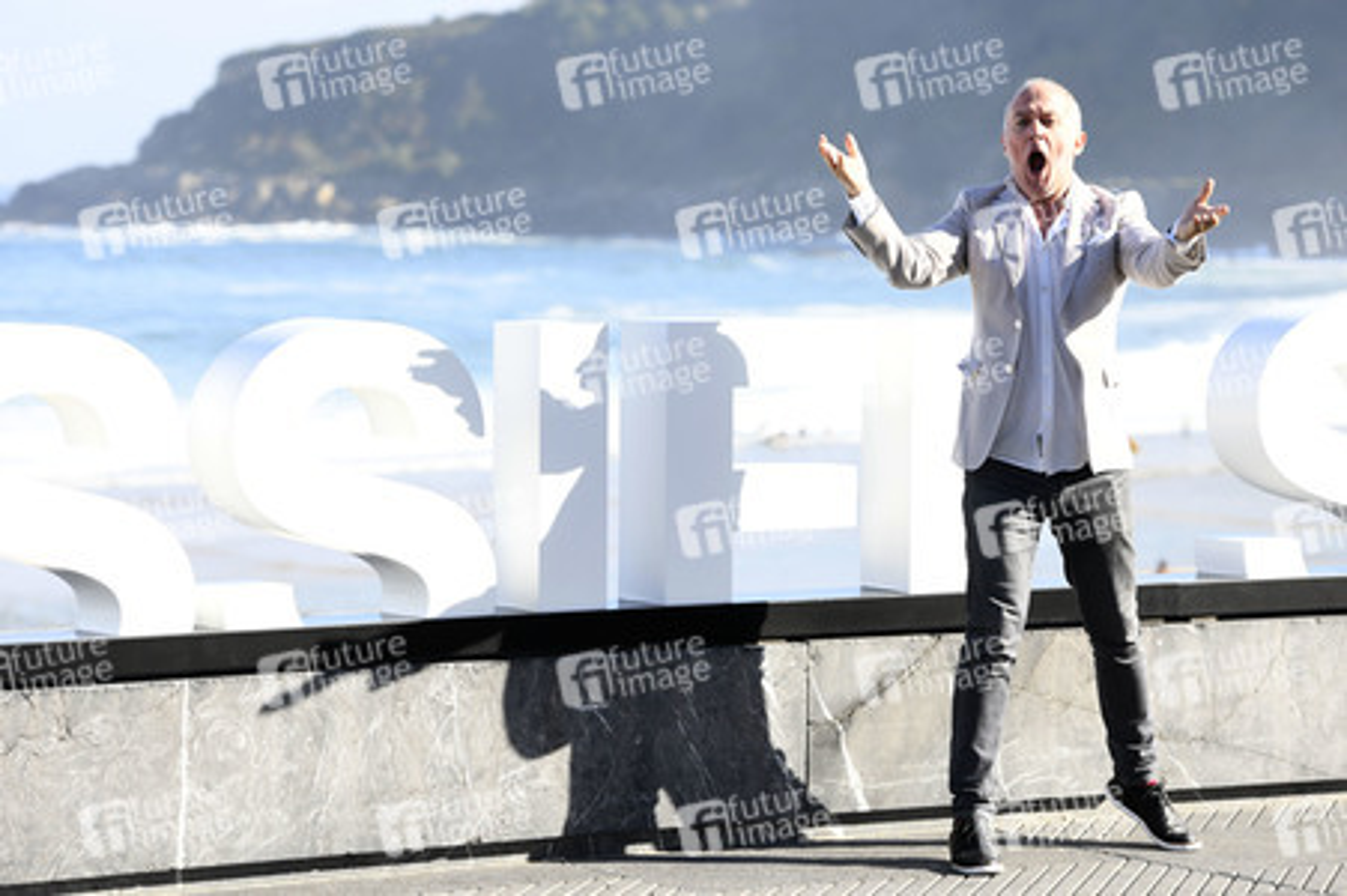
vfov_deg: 11.8
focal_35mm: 116
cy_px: 448
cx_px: 674
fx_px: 4337
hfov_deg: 17.7
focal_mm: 116
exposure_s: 1/2000
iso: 640
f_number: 5
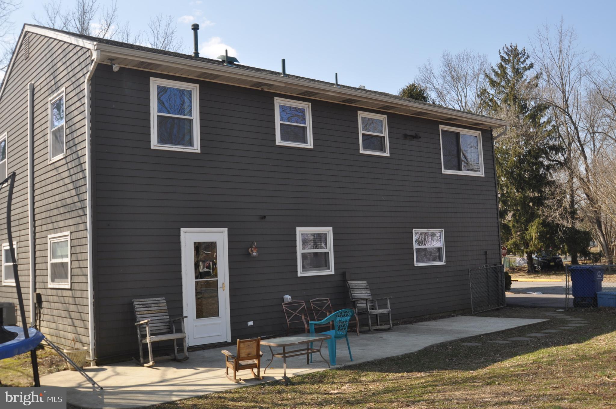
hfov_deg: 53.2
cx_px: 308
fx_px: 615
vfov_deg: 36.8
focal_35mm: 36
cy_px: 204
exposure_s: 1/200
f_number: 9
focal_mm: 24
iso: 200
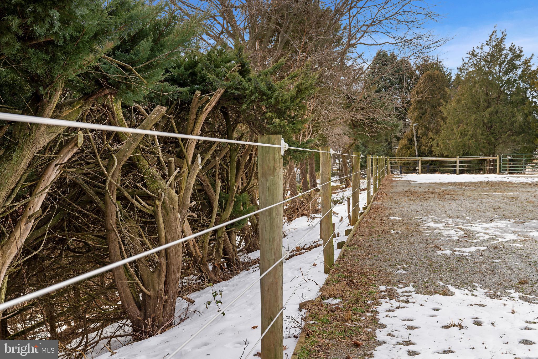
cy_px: 180
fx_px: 568
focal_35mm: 38
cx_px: 269
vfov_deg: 35.0
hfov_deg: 50.7
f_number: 7.1
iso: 250
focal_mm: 38
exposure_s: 1/200
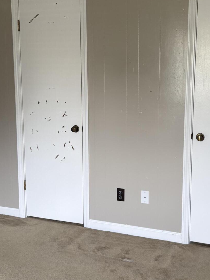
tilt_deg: -7.2
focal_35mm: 48
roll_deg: -1.0
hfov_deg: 30.2
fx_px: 388
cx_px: 125
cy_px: 132
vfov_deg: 39.6
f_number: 1.6
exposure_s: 1/62
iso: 125
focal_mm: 5.96
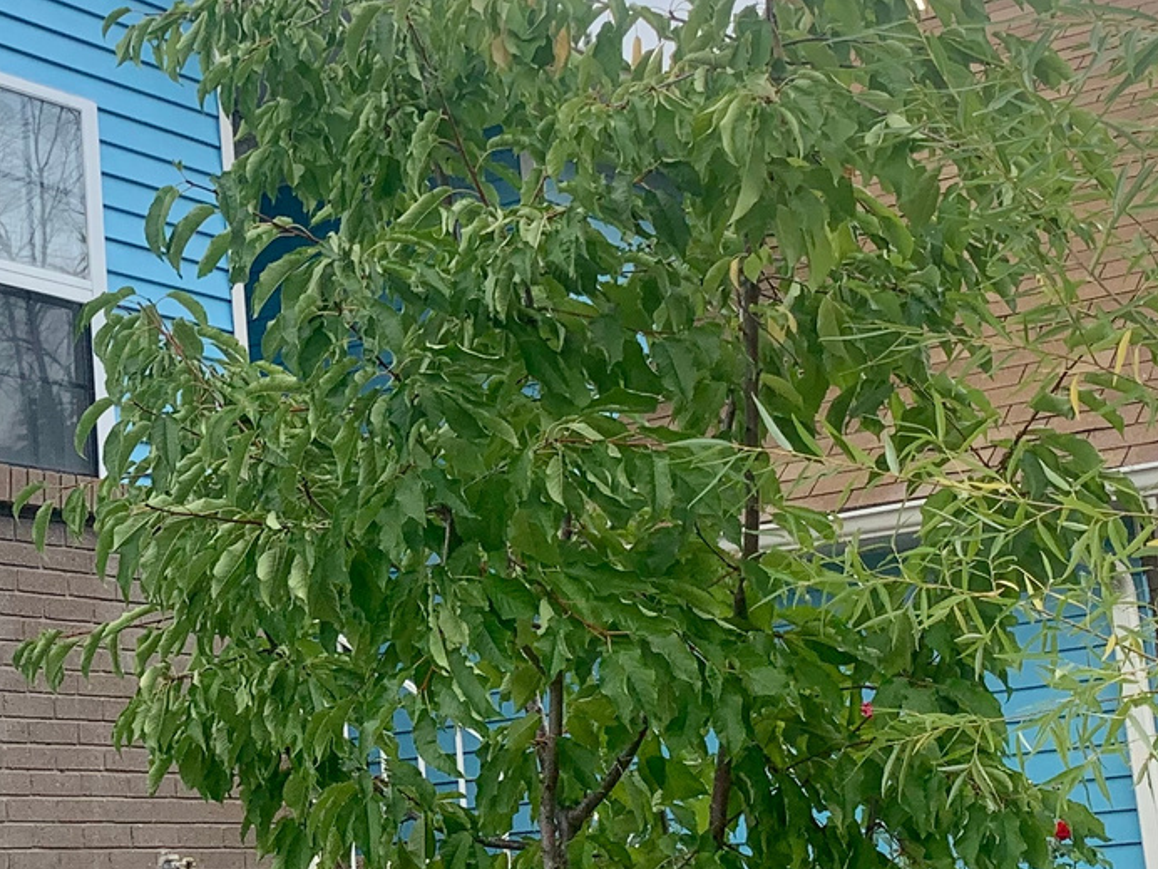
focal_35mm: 77
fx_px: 2576
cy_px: 362
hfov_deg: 24.6
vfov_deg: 19.1
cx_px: 102
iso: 25
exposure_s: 1/777
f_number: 1.8
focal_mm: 4.25
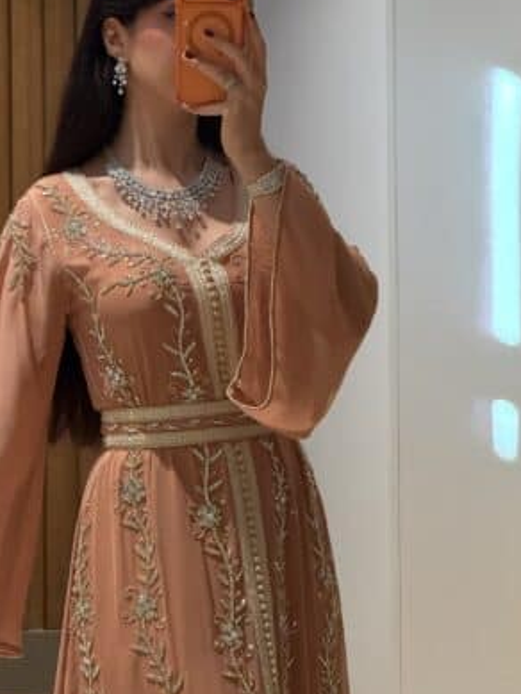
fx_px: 2748
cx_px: 171
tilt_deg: -20.5
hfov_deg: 10.8
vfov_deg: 14.4
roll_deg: +1.0
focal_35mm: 137
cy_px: 418
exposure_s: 1/33
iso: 640
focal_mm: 16.89
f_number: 2.8
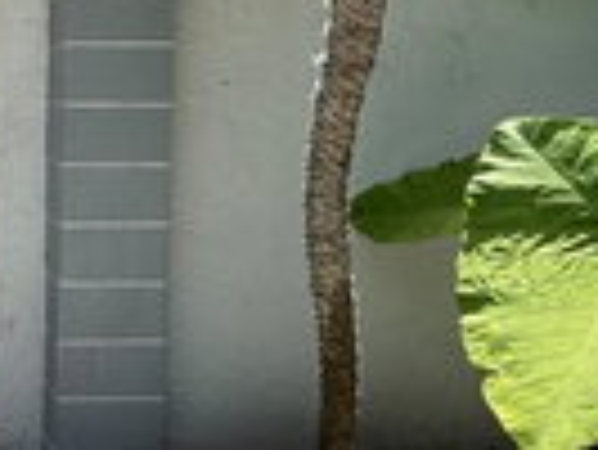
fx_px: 778
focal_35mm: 45
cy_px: 162
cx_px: -106
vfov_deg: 32.0
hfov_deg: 34.4
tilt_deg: -4.2
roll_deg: +0.1
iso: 50
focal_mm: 2.22
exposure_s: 1/651
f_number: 2.2
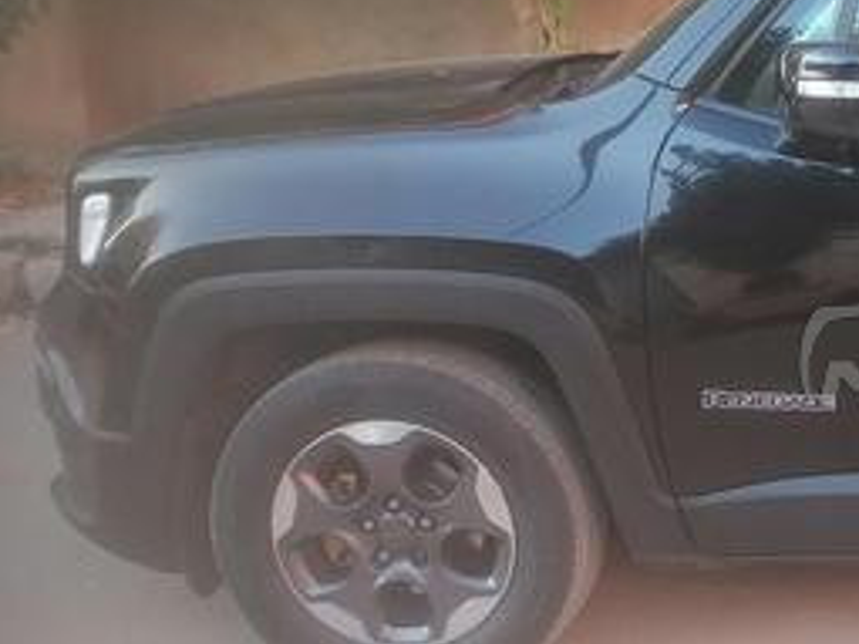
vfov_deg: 21.3
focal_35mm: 69
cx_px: 1095
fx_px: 1711
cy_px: 339
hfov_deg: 24.8
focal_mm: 4.75
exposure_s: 1/60
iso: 125
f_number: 1.8
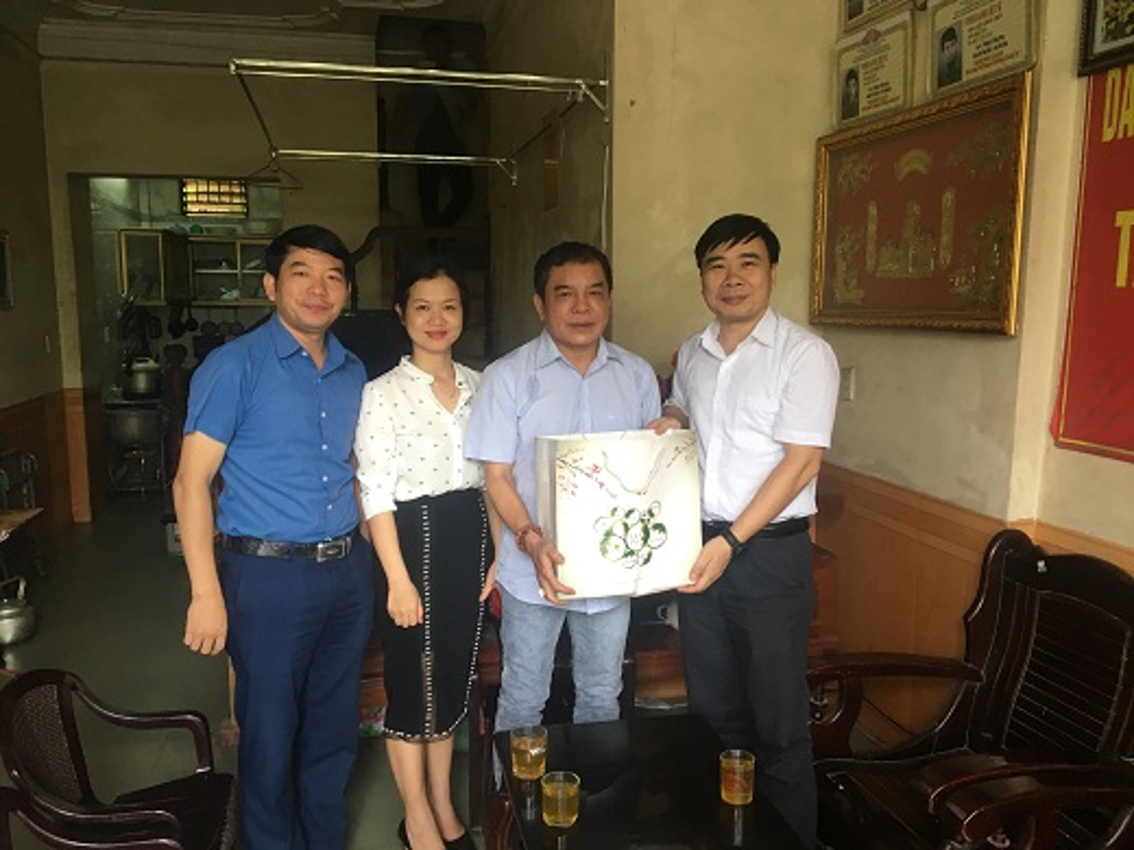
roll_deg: -0.4
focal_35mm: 29
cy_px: 425
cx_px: 567
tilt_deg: -7.5
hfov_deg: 61.7
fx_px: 950
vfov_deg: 48.2
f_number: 2.2
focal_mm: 4.15
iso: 50
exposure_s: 1/30
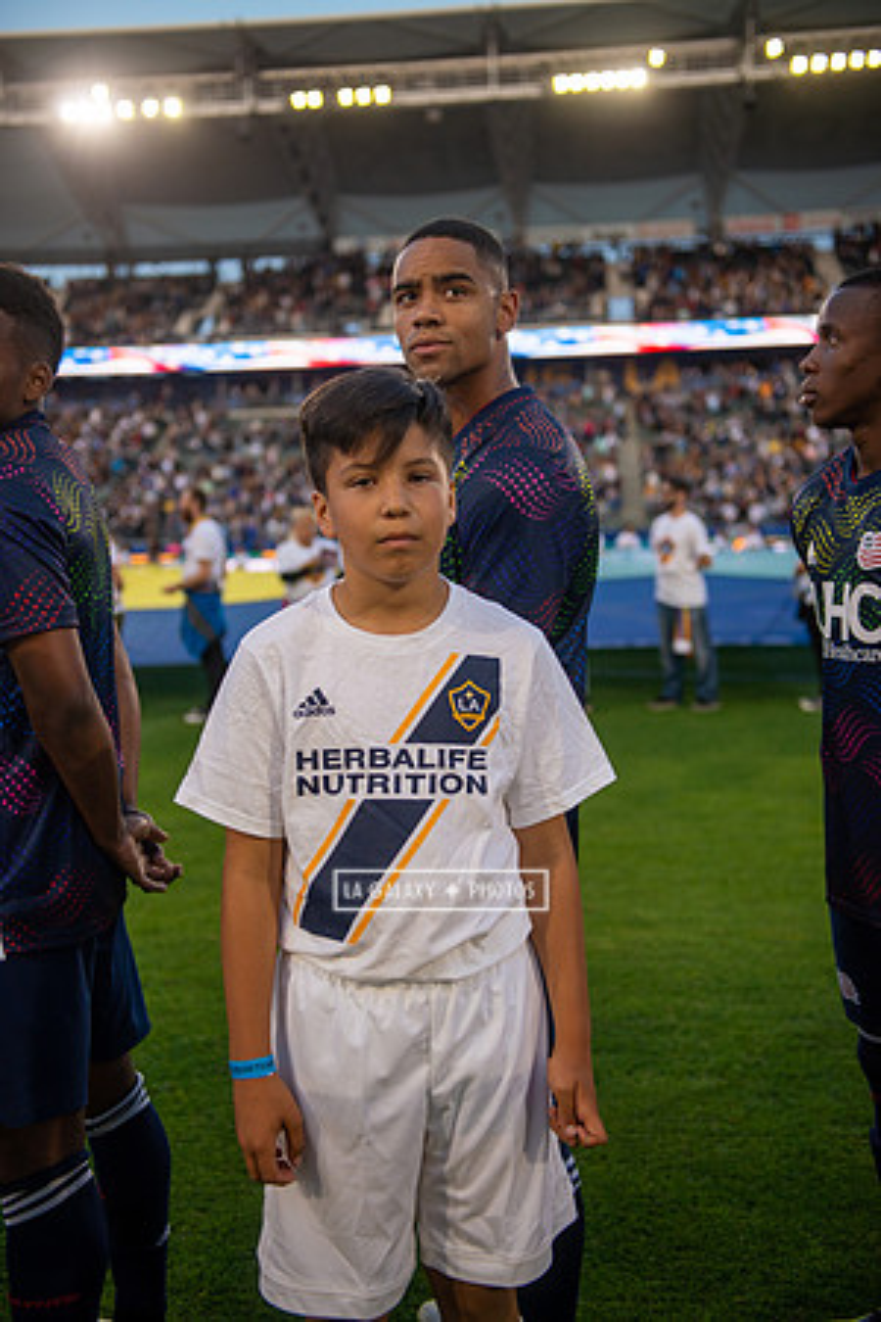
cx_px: 440
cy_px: 661
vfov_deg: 46.4
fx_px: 1542
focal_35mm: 42
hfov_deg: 31.9
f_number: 2.8
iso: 200
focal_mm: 42
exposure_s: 1/1000
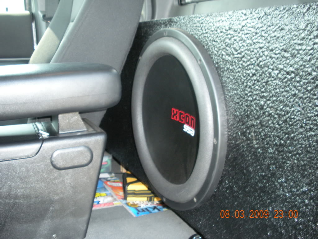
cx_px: 159
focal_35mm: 36
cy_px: 120
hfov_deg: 51.4
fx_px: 331
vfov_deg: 39.7
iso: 244
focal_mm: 6.3
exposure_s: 1/30
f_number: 3.5
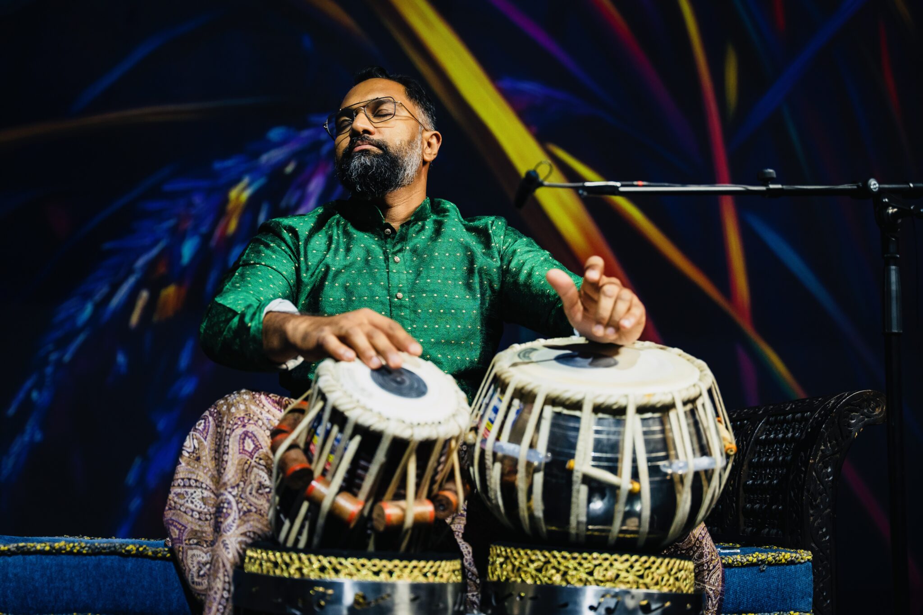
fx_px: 1192
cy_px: 308
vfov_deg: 28.9
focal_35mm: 46
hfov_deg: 42.3
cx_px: 462
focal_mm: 46.5
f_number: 2.8
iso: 2000
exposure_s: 1/125
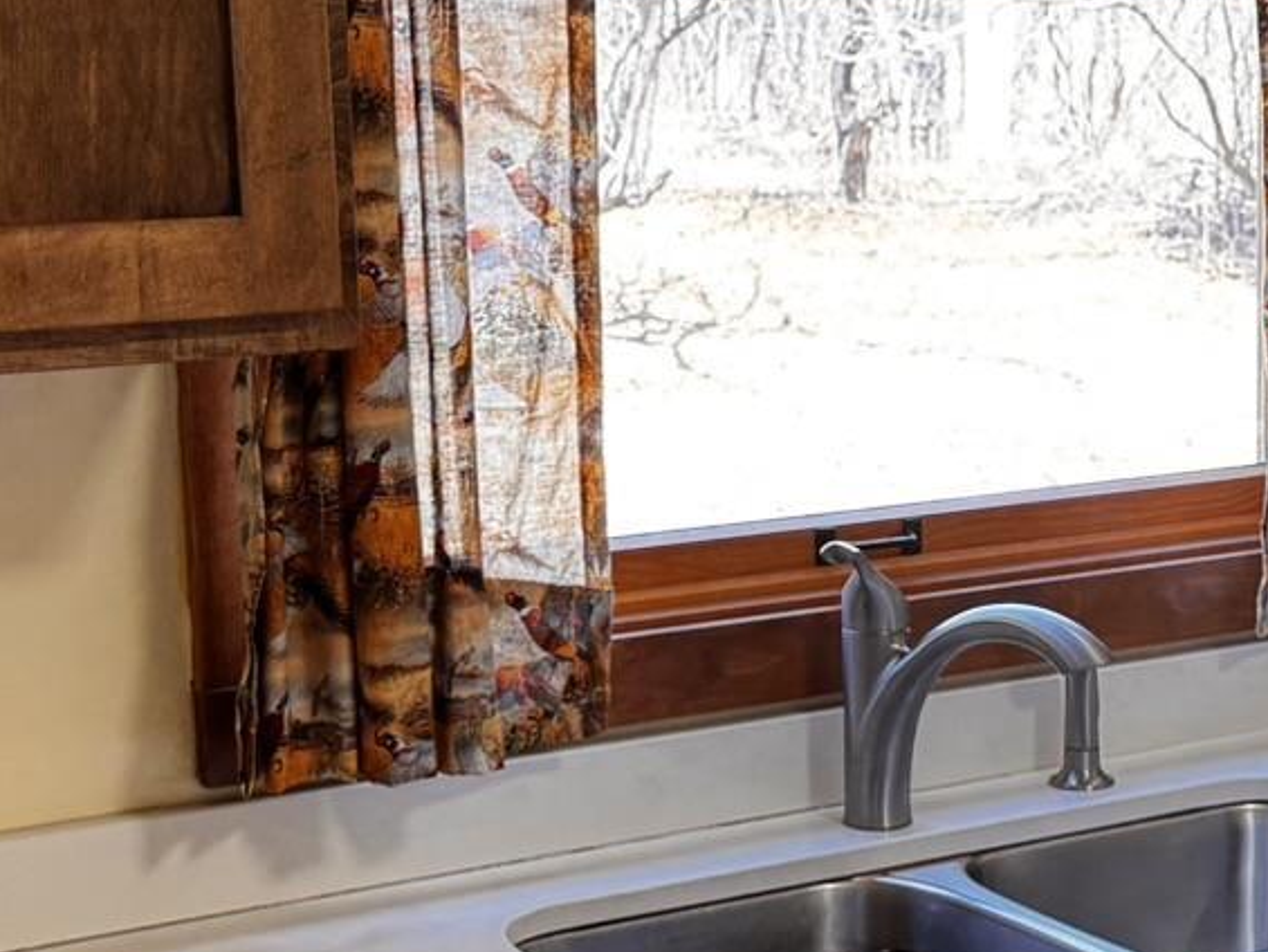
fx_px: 3188
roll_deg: -0.3
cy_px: 483
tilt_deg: -9.3
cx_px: 1075
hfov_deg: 22.1
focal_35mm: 87
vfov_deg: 17.0
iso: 160
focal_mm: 6.76
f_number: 1.78
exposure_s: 1/60
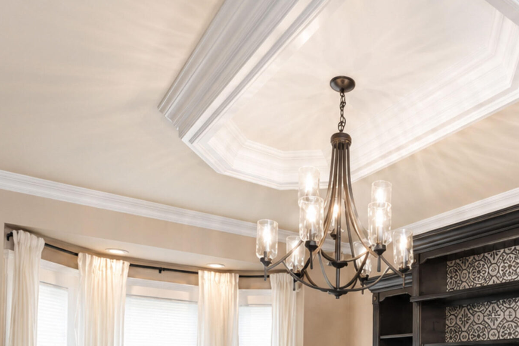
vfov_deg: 34.5
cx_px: 357
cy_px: 365
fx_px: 490
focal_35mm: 34
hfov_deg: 54.4
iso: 64
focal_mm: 16
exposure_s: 1/15
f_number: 4
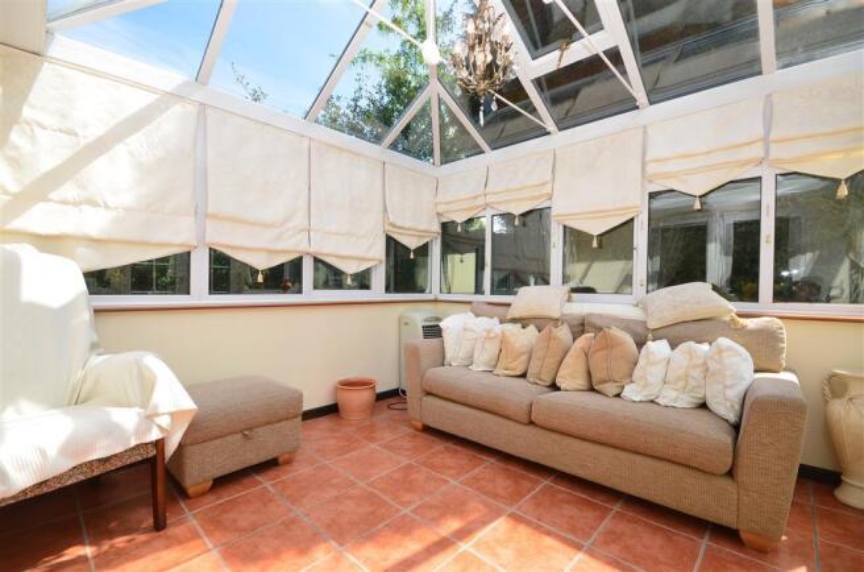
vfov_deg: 77.0
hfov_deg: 100.5
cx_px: 432
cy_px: 286
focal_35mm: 15
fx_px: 359
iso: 200
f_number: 10
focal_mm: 10
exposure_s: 1/40
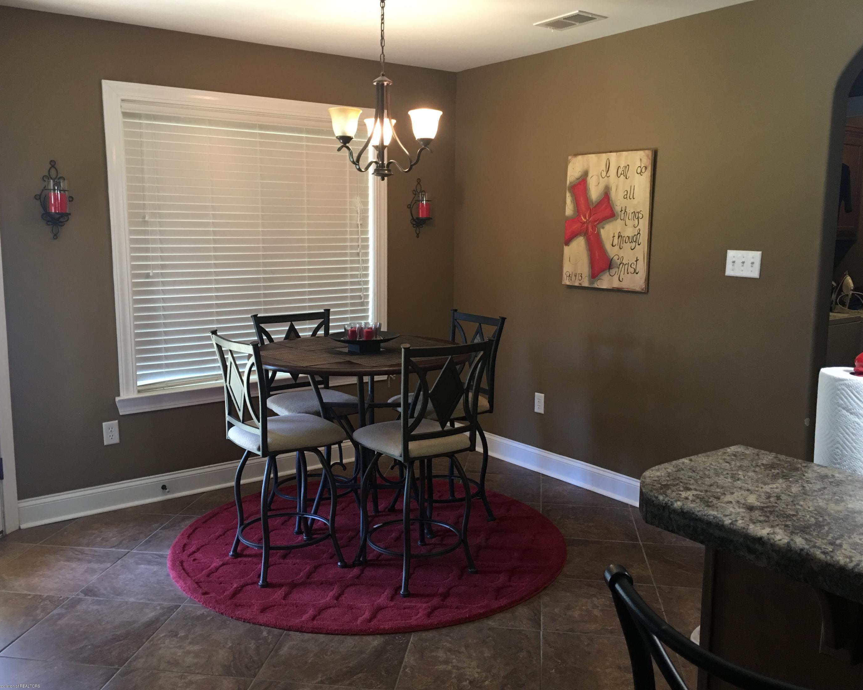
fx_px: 792
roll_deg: -0.9
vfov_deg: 47.1
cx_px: 426
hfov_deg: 57.2
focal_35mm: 31
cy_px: 354
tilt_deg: -7.6
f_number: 2.2
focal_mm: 4.15
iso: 64
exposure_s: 1/15
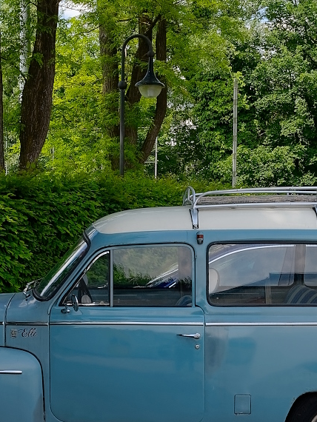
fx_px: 964
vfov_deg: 24.6
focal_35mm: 79
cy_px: 282
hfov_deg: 18.7
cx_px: 185
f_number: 9
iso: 360
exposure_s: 1/250
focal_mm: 26
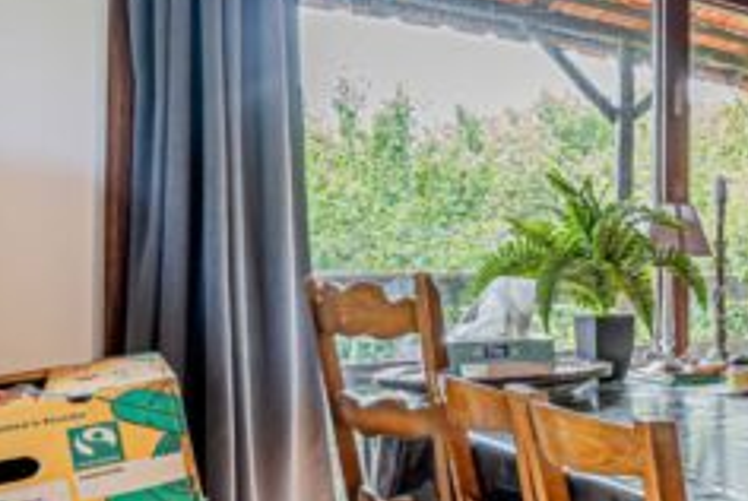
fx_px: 811
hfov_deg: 33.5
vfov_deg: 34.3
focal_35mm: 39
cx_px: 1005
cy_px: 257
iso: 100
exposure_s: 1/5
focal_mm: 12
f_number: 7.1
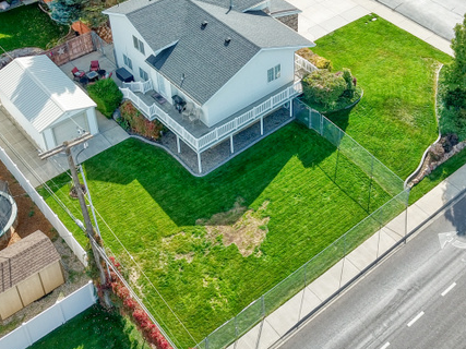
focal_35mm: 39
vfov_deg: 36.3
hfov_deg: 47.7
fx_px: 525
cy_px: 110
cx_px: 193
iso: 100
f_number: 2.2
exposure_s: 1/445
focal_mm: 4.73
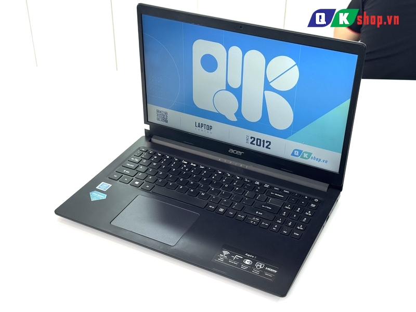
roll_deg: +0.9
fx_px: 577
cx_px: 208
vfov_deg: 30.3
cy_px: 156
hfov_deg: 39.7
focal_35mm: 48
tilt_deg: -32.5
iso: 50
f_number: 1.78
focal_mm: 6.76
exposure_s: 1/130
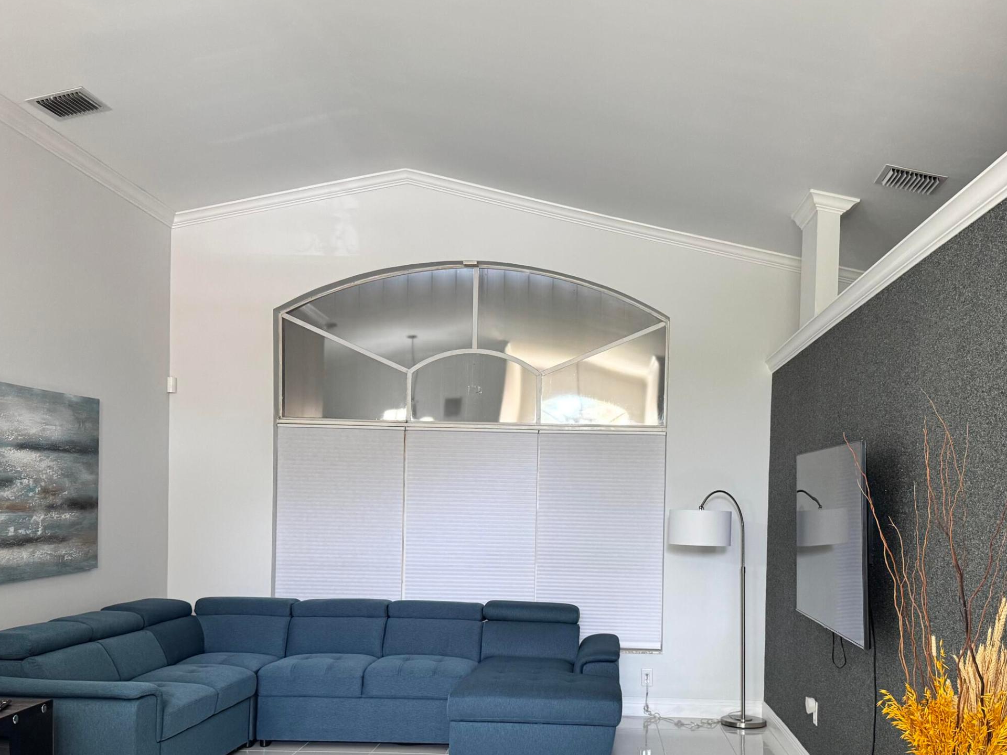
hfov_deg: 51.2
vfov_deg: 39.1
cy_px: 516
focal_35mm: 36
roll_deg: -0.7
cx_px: 574
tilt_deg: -1.4
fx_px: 1047
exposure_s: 1/60
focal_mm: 6.76
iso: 250
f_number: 1.78
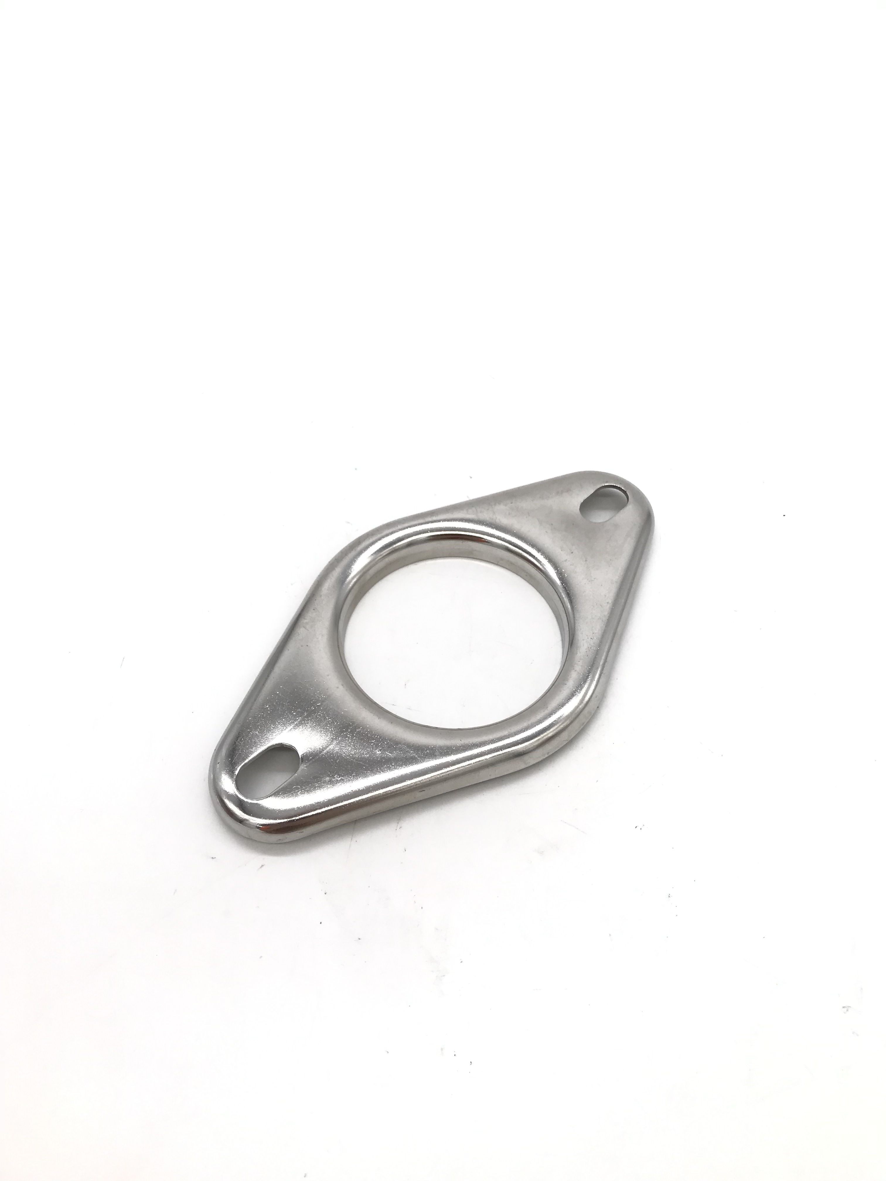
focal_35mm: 28
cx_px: 443
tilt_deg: -52.7
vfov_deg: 63.4
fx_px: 956
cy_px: 590
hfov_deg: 49.7
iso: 20
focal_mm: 3.99
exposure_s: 1/281
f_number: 1.8
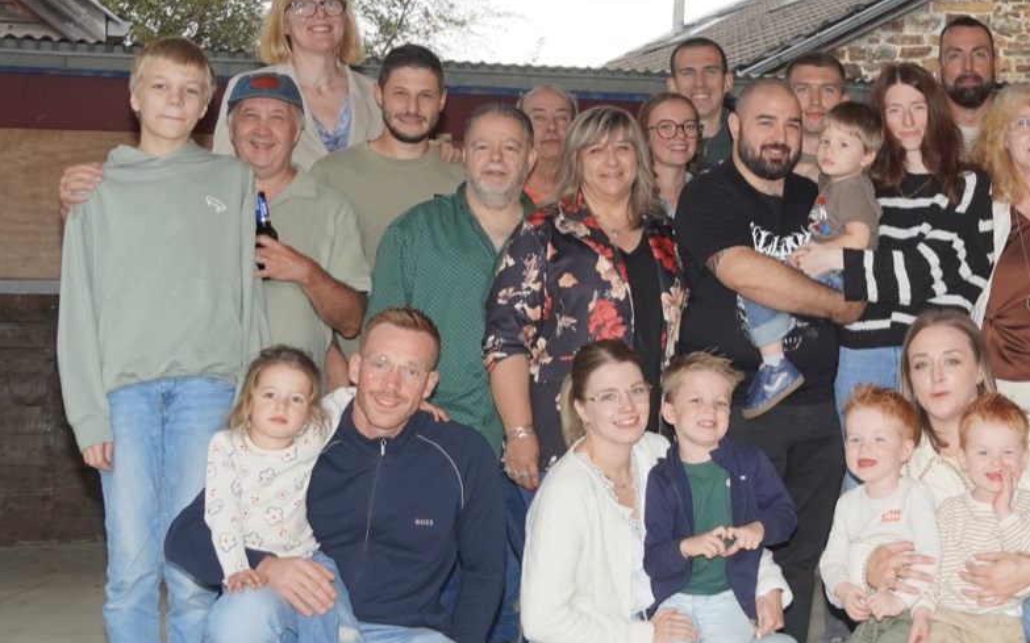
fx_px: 2105
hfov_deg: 26.4
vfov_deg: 17.3
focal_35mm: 75
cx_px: 966
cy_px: 147
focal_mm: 24
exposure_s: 1/160
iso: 200
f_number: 4.5
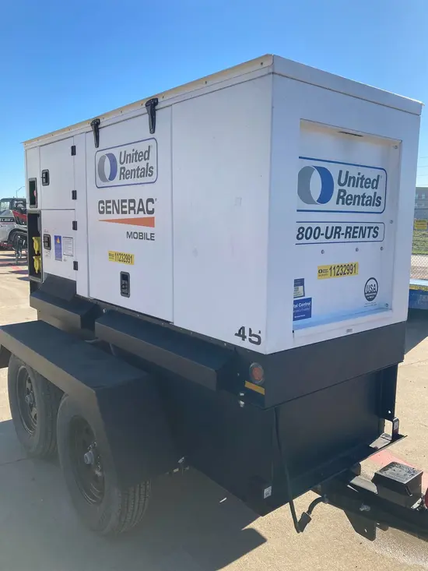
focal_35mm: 28
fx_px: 461
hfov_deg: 49.8
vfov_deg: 63.4
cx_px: 214
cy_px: 286
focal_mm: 3.99
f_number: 1.8
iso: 20
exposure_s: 1/1473
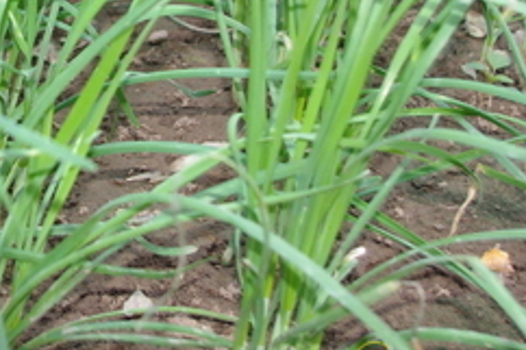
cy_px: -67
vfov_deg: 11.6
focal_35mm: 116
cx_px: -59
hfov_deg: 17.1
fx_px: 1694
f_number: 4
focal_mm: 24.38
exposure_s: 1/40
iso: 100
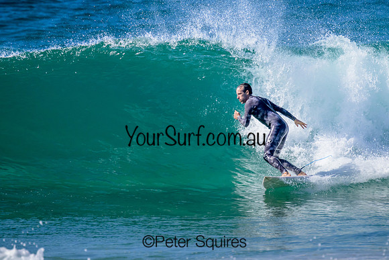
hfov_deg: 1.9
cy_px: 83
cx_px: 225
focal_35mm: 1090
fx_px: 11781
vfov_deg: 1.3
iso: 1400
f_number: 11
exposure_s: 1/2000
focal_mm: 800
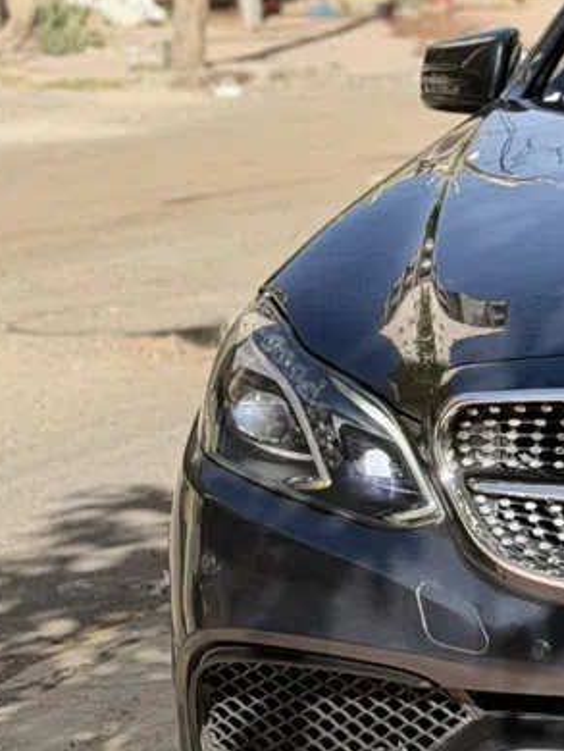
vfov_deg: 11.7
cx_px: 941
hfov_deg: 8.6
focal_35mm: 168
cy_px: 251
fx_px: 3646
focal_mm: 6.76
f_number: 1.78
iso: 64
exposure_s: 1/2415
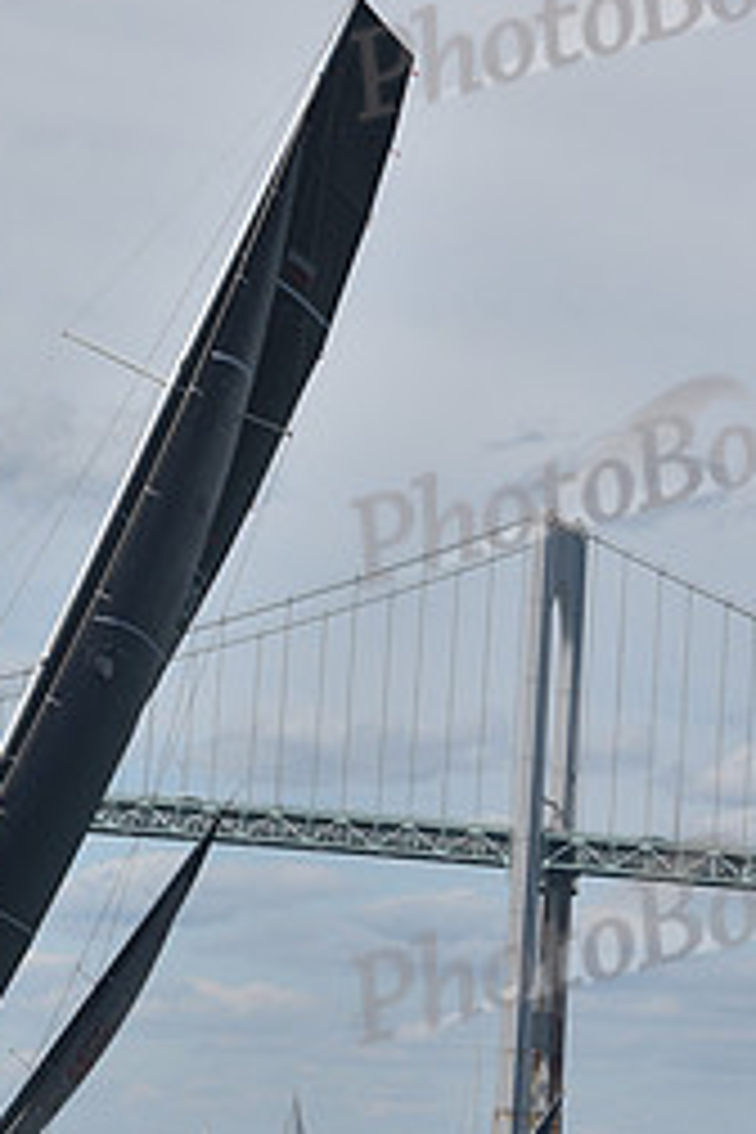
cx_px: 119
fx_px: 5071
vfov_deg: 12.7
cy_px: 302
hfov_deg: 8.5
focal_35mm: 161
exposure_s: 1/800
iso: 320
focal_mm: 70
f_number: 9
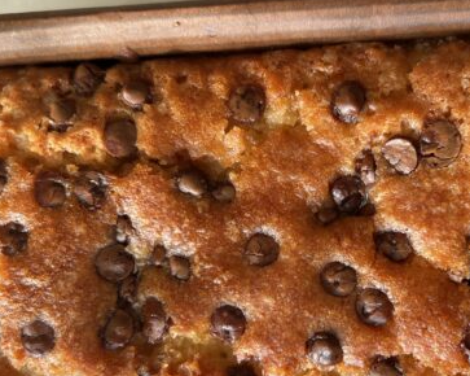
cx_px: 300
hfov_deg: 37.8
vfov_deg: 30.6
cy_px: 242
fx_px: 681
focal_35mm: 49
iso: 40
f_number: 1.5
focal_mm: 5.7
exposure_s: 1/192
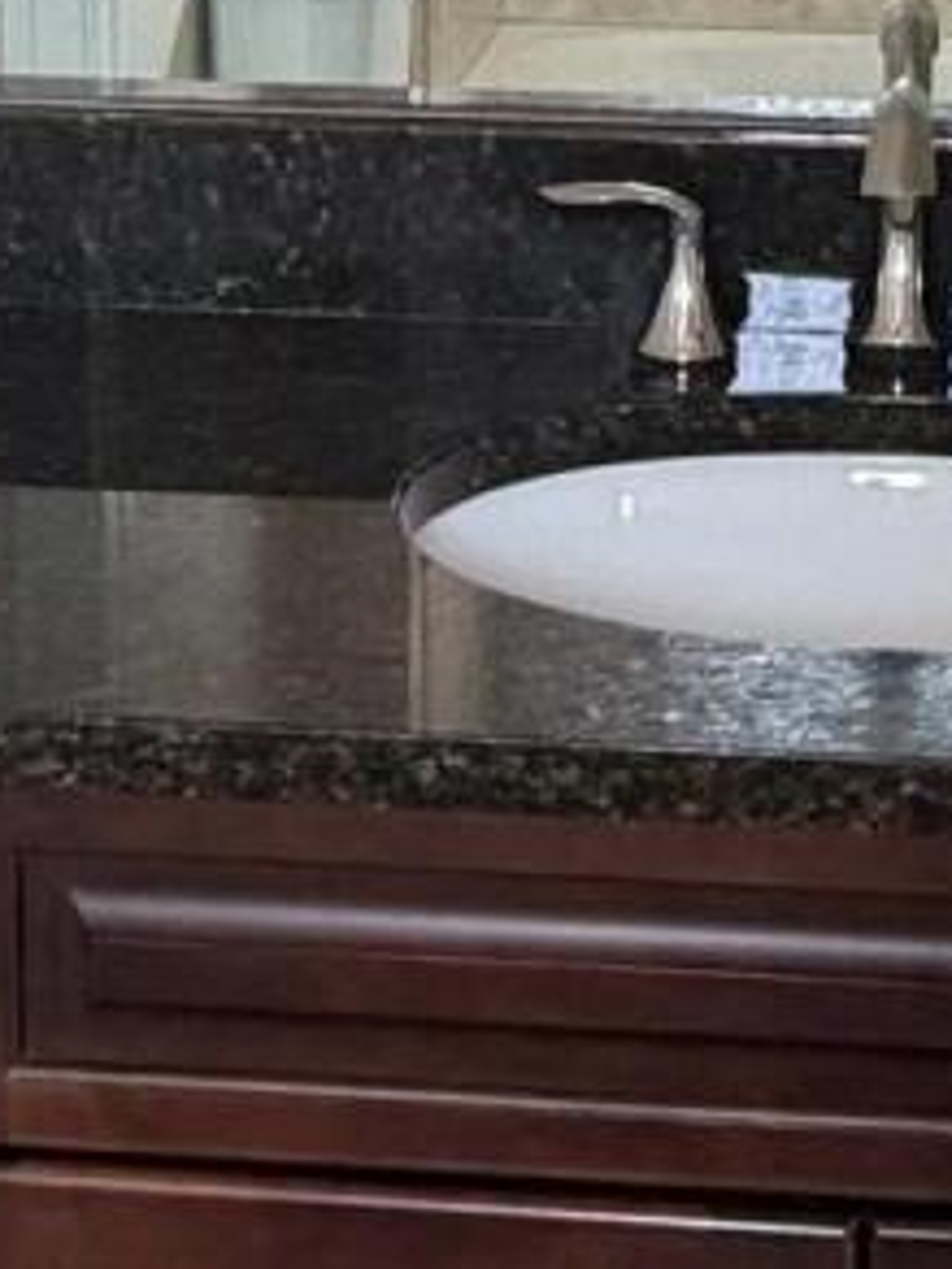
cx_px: 556
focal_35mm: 96
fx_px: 3520
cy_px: 4
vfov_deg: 19.8
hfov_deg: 15.4
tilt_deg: -9.3
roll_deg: -0.5
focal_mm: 2.22
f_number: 2.2
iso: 320
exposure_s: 1/102
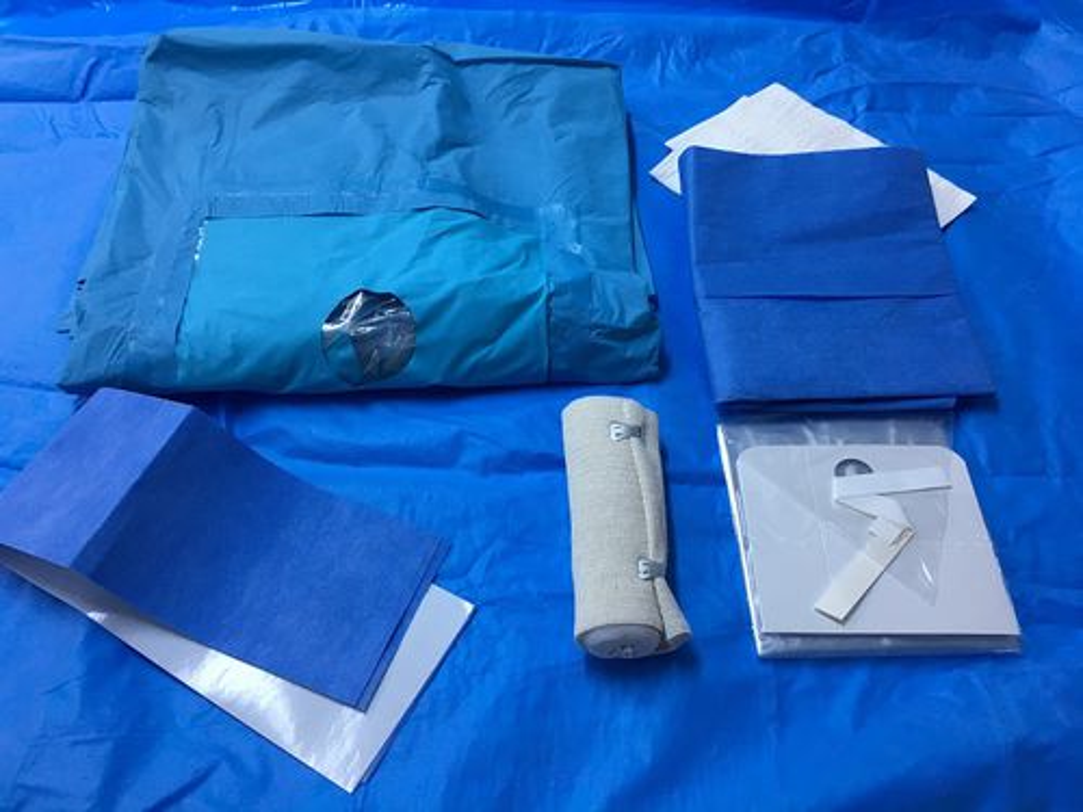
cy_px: 406
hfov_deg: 61.7
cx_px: 542
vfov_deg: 48.2
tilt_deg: -53.3
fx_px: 907
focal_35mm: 29
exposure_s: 1/33
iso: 80
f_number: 2.2
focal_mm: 4.15
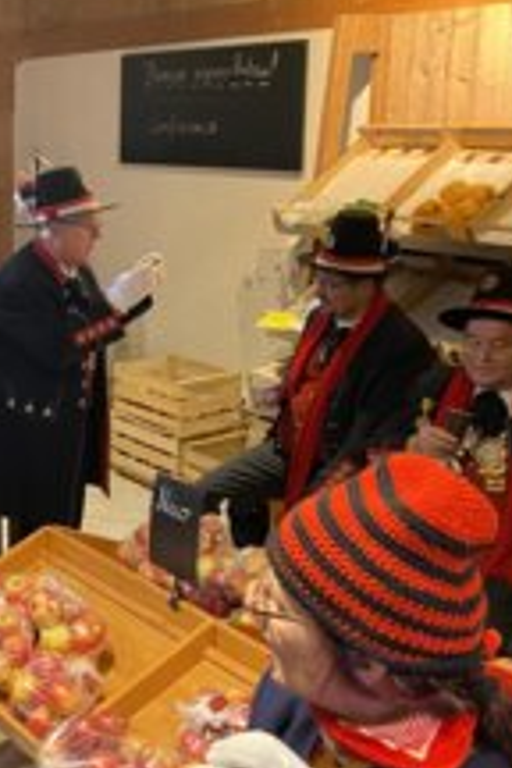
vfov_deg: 39.4
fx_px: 1067
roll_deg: +1.4
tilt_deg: -10.0
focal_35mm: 50
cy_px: 306
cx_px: -146
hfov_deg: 23.9
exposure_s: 1/50
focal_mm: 4.25
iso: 400
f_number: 1.8
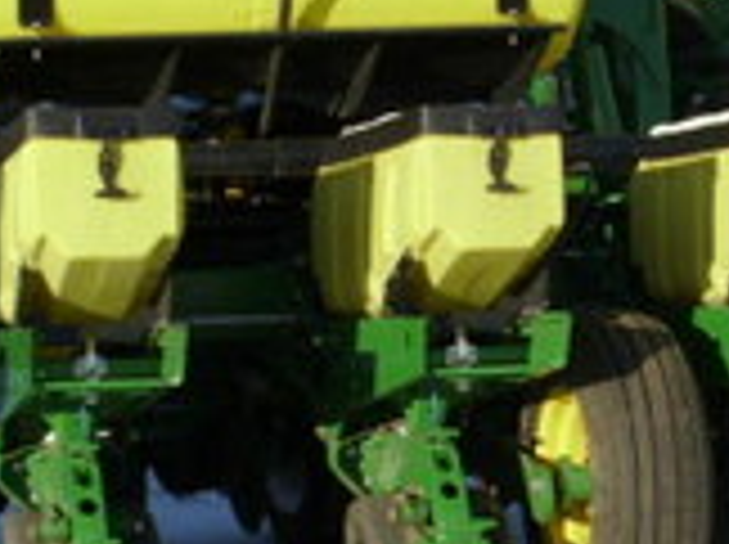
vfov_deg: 11.5
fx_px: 2692
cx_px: 662
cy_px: 351
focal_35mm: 128
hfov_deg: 15.2
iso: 50
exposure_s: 1/346
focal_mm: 6.36
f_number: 4.3
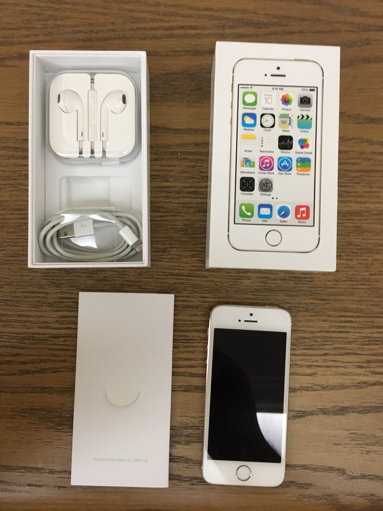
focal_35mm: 29
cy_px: 256
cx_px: 192
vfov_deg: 61.7
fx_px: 428
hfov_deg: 48.2
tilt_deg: -86.9
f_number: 2.2
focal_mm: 4.15
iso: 200
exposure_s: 1/15
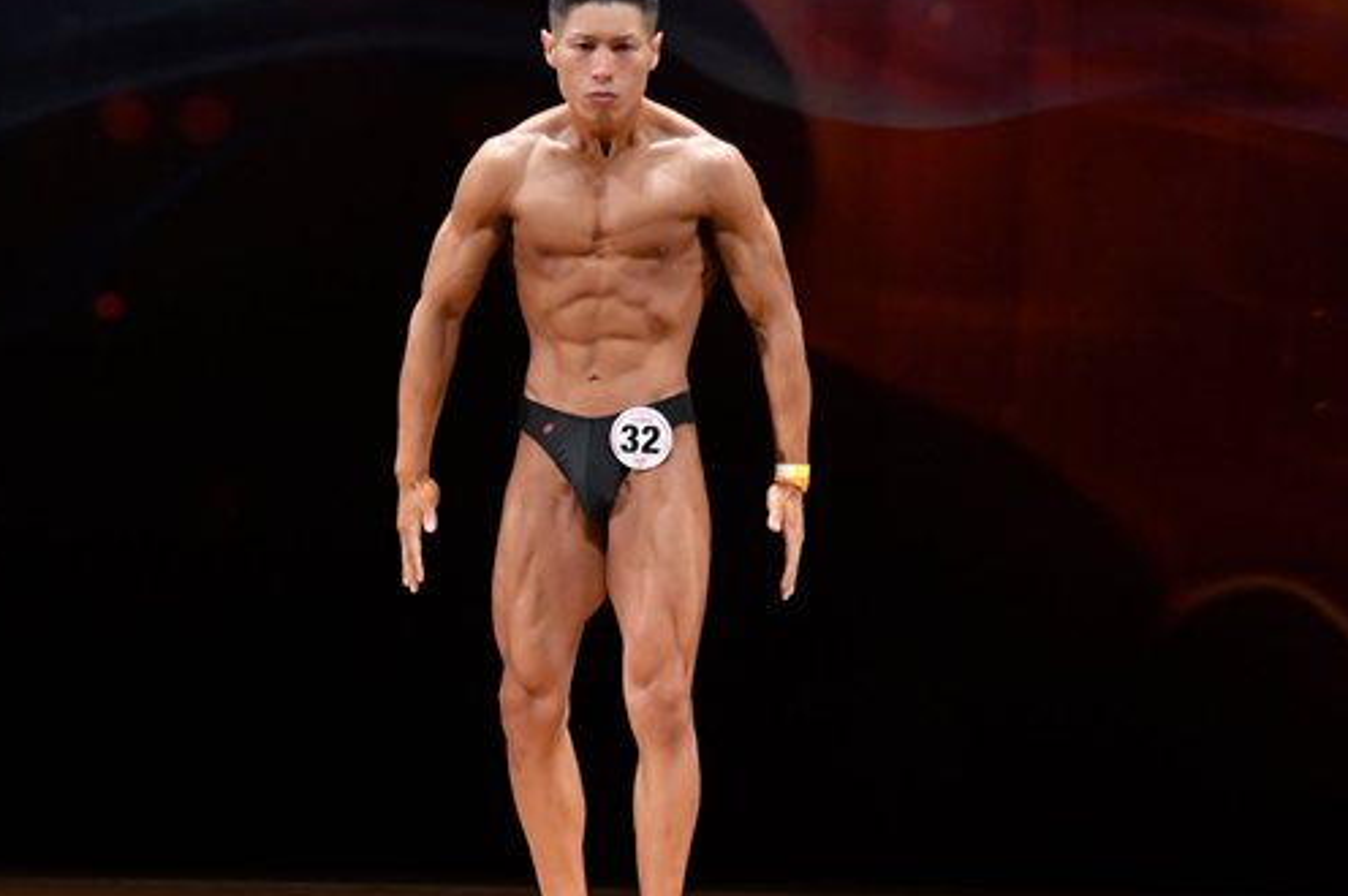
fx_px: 12685
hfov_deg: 6.1
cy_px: 513
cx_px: 580
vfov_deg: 4.0
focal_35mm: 339
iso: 3200
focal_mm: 145
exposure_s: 1/400
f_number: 5.6
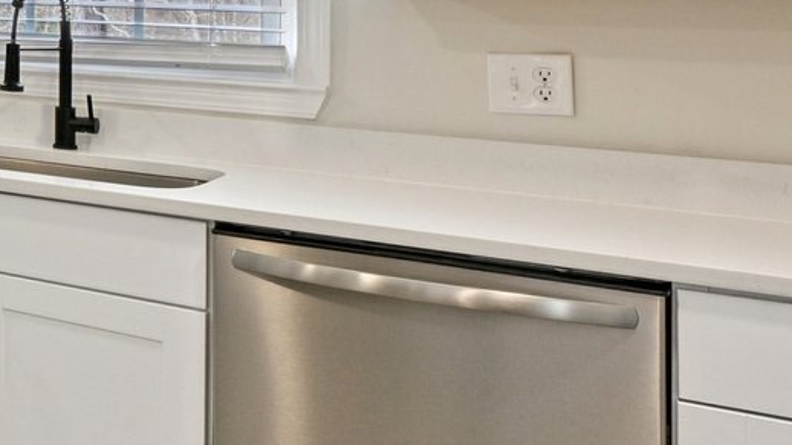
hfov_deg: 21.8
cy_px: -22
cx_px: -647
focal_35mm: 58
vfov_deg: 19.9
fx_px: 1218
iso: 100
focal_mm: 14
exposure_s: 1/15
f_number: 8
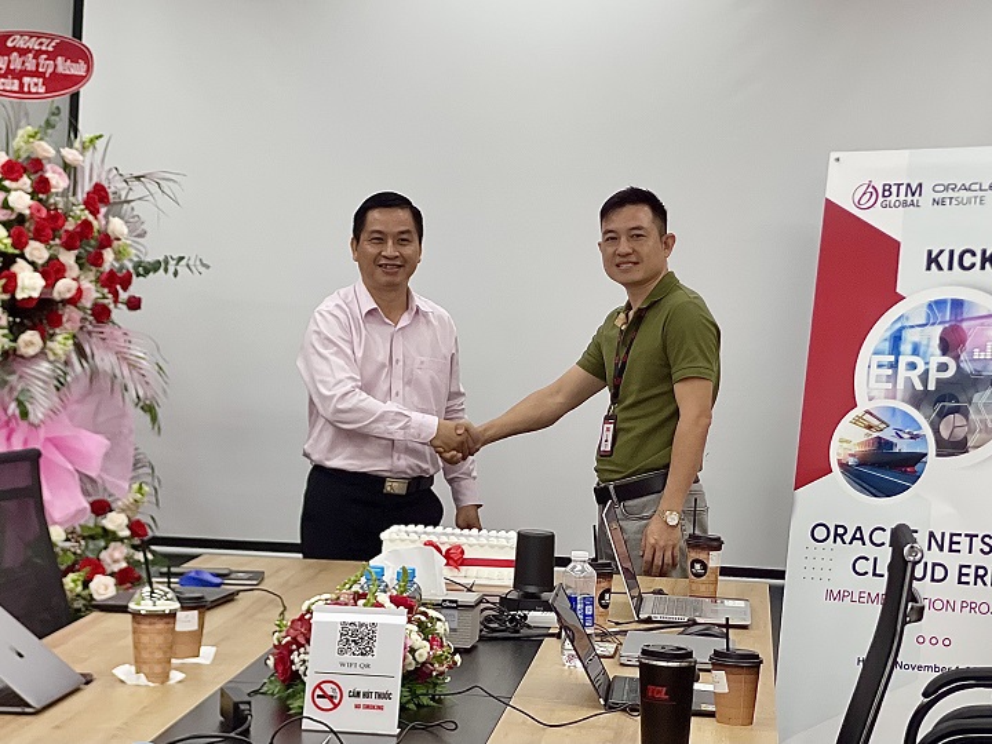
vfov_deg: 22.9
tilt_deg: +1.3
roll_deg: -2.3
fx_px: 1834
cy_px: 372
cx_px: 496
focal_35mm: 64
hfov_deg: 30.3
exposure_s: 1/33
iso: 125
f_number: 2.2
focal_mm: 7.5
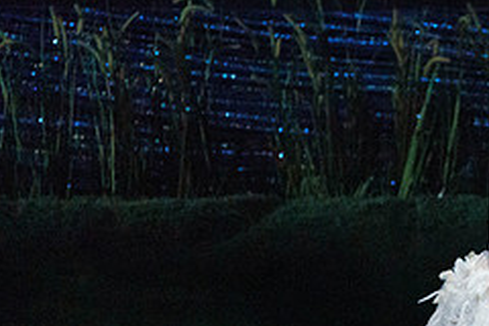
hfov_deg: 2.1
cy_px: 262
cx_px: 509
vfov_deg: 1.4
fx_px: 13120
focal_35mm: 966
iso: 8000
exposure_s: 1/320
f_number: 5.6
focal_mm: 400
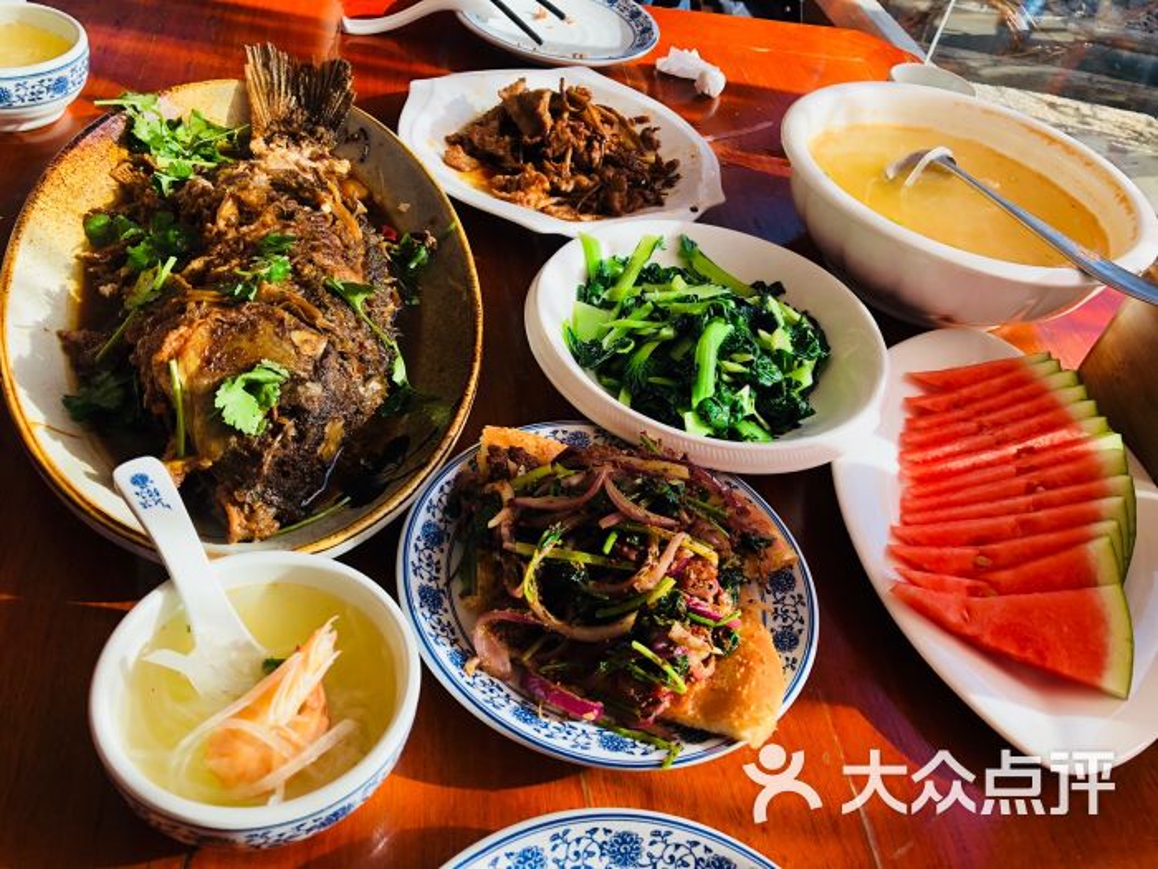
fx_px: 970
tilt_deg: -44.1
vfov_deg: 48.2
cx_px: 579
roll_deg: -13.5
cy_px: 434
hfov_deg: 61.7
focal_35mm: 29
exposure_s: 1/361
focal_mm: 3.99
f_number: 1.8
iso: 20
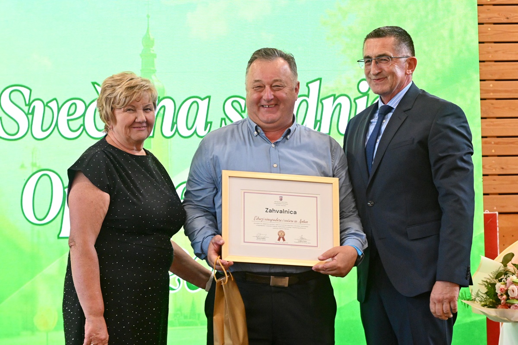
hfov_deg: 13.7
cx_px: 259
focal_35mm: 150
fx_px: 2158
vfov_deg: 9.1
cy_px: 172
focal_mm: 100
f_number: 5.6
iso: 2500
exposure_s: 1/160
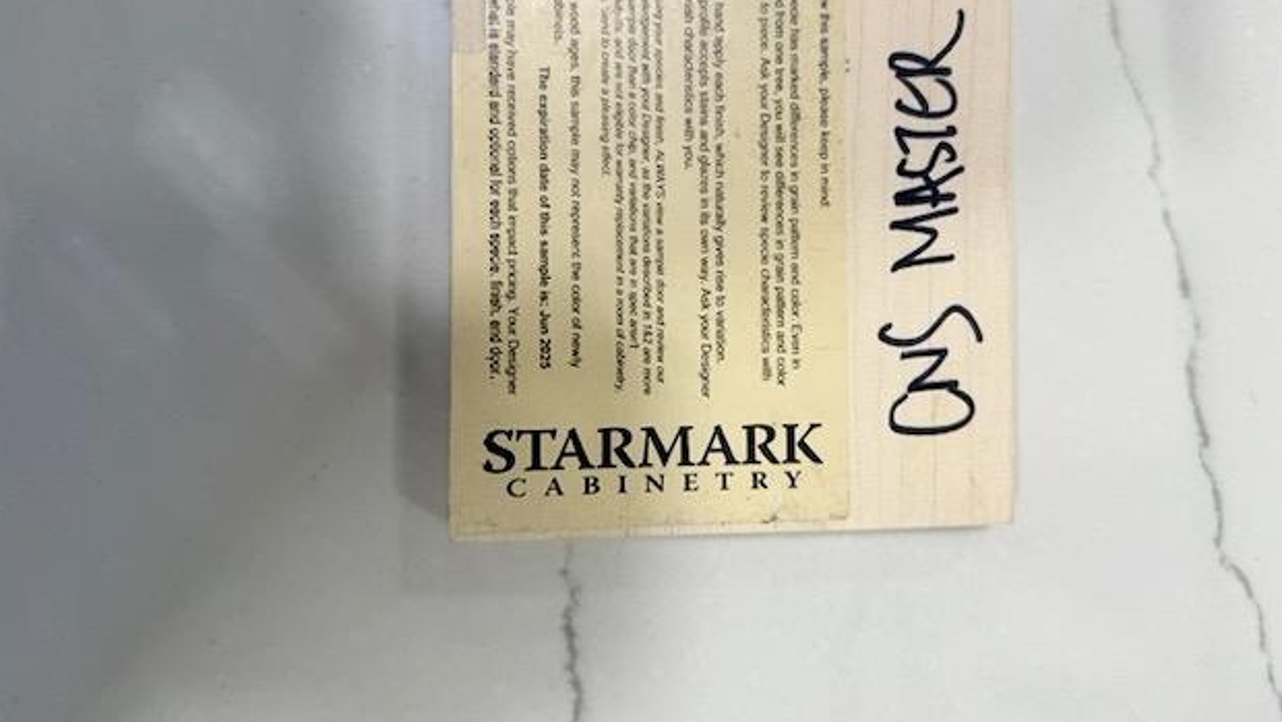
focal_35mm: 27
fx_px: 918
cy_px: 257
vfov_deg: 42.5
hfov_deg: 69.8
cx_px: 647
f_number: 1.78
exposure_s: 1/121
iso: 64
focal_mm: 6.76
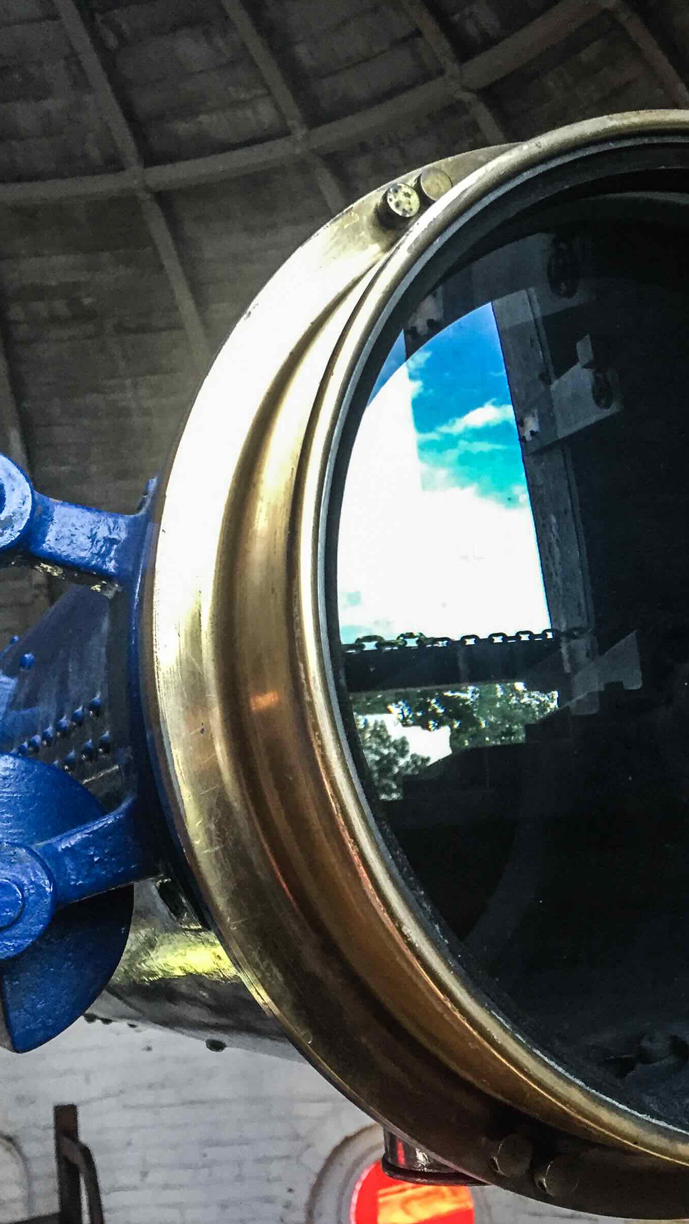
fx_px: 1397
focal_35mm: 43
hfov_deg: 27.0
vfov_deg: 47.4
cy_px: 621
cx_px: 575
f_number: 2.2
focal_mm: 4.15
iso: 50
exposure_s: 1/30
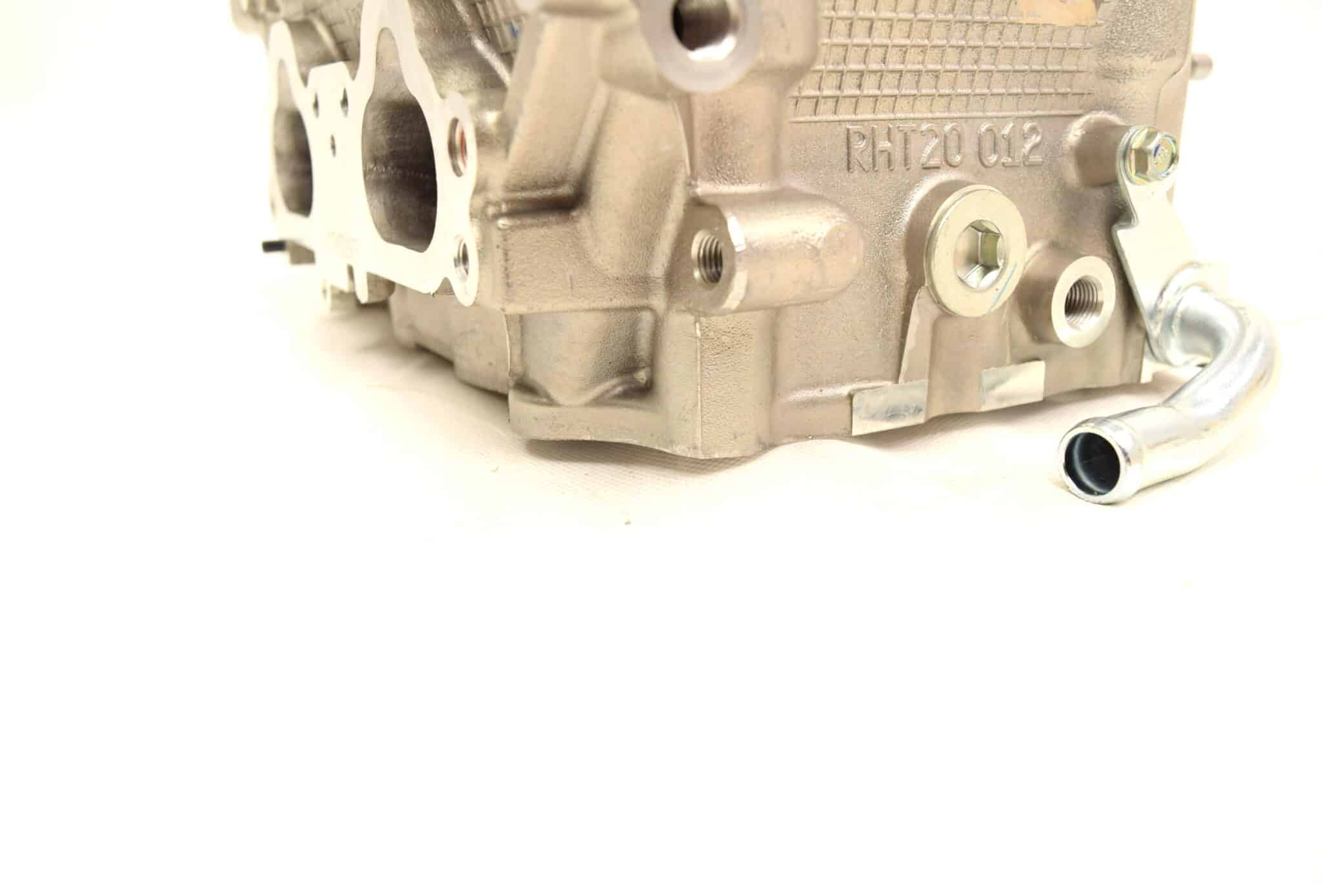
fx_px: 1158
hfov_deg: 59.5
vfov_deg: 41.8
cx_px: 662
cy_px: 442
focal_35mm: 32
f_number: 5.6
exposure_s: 1/125
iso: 400
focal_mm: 21
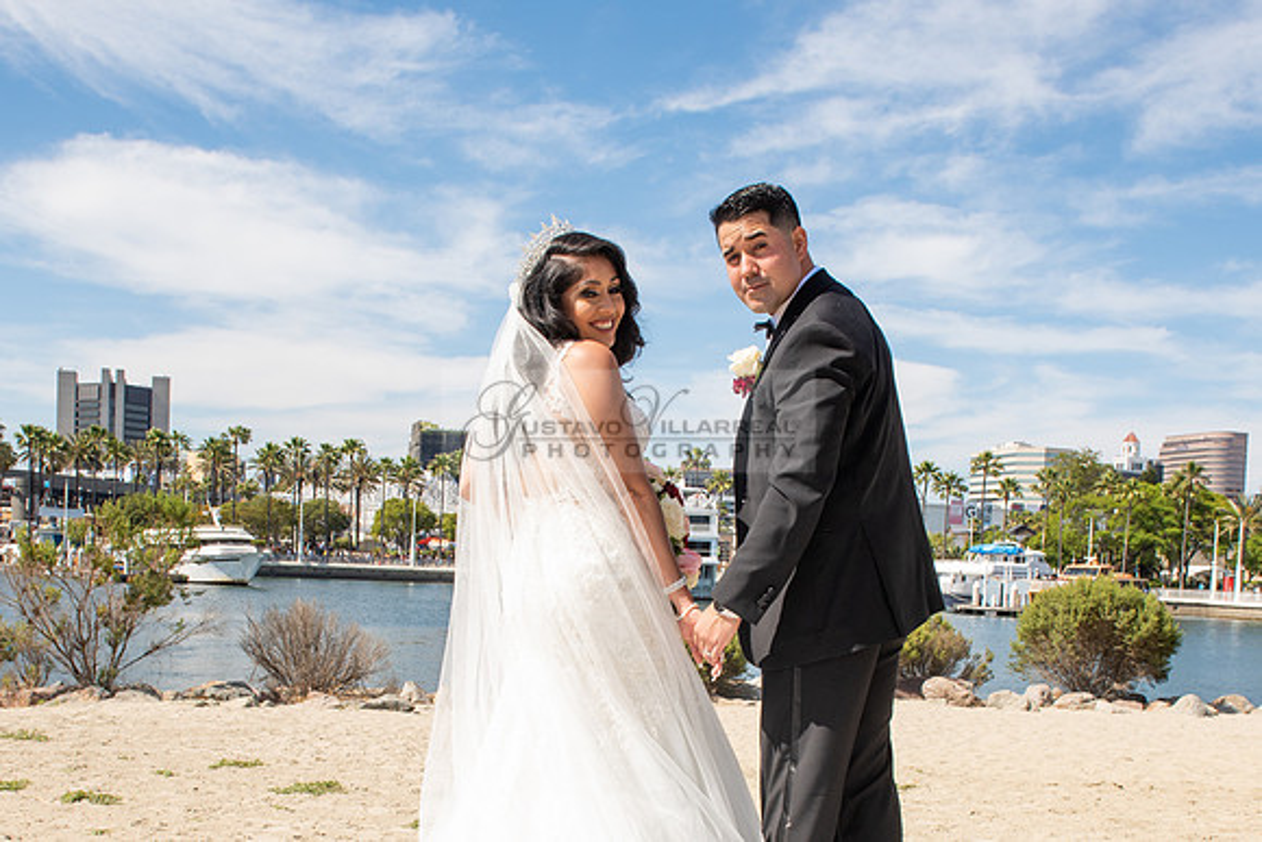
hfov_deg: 46.2
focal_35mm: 42
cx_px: 597
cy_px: 665
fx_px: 1479
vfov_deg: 31.0
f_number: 11
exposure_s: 1/200
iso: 200
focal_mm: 24
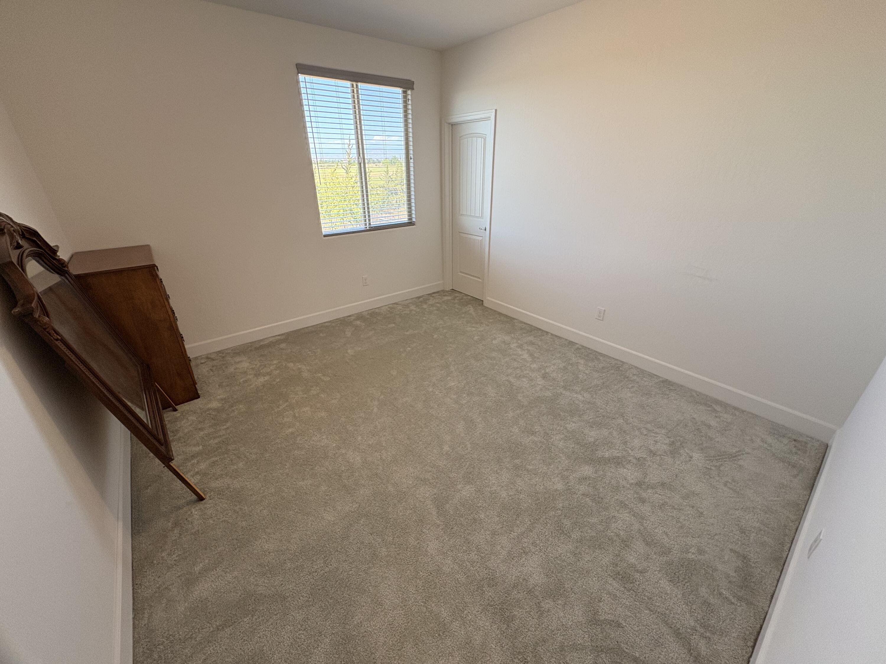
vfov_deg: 85.7
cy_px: 332
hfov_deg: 102.1
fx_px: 358
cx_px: 443
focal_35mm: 14
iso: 200
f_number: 2.2
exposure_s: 1/120
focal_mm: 2.22
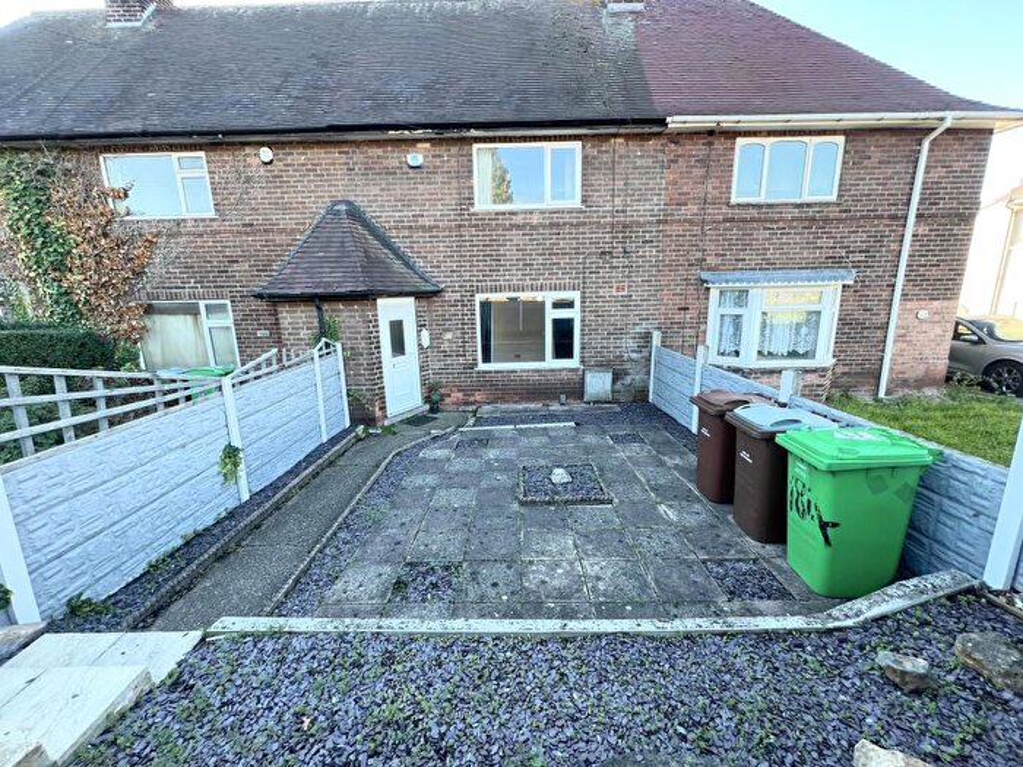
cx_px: 512
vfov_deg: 89.9
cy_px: 384
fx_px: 384
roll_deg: +1.8
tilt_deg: -13.5
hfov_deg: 106.2
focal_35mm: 13
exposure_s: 1/99
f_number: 1.8
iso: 50
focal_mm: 1.57
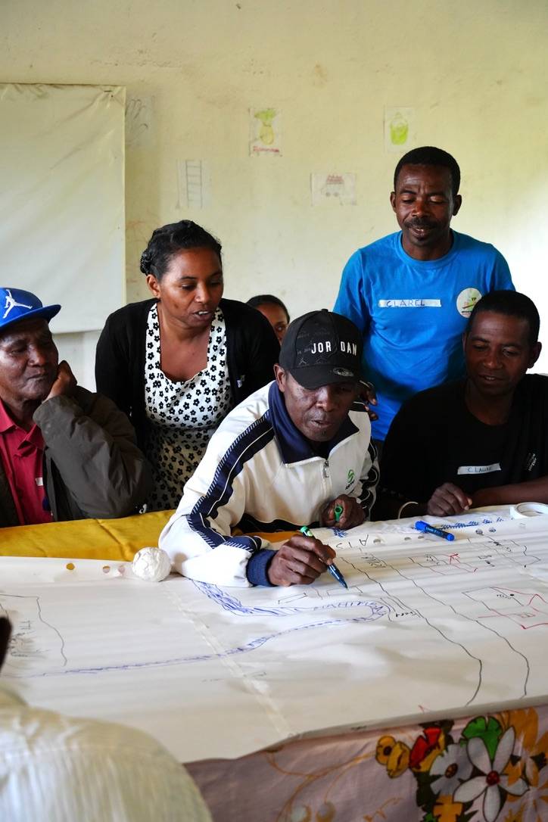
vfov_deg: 37.5
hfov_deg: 25.5
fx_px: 1210
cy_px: 411
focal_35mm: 53
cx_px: 274
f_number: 5.6
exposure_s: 1/250
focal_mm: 53
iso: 4000
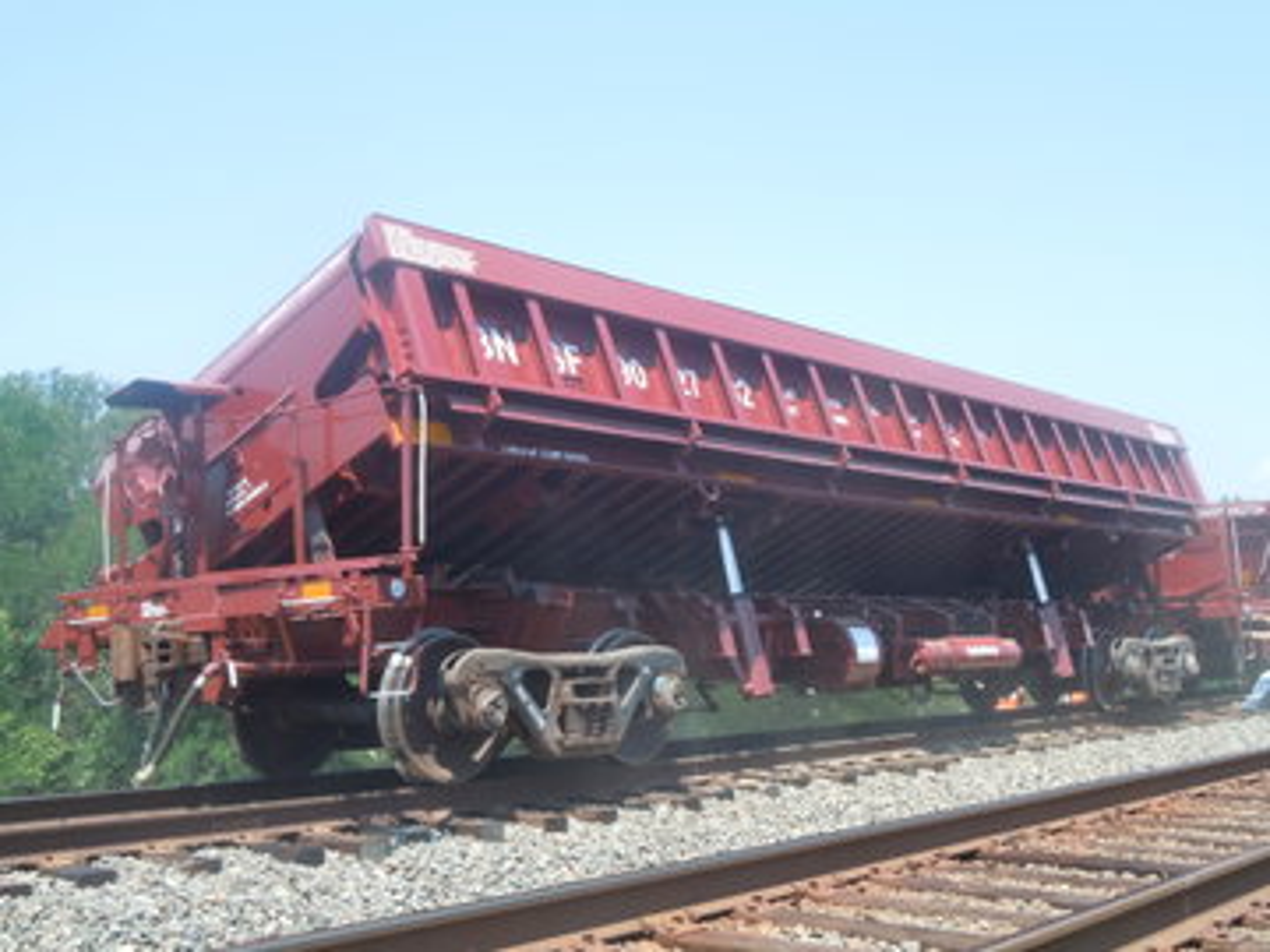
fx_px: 1651
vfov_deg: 32.2
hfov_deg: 42.1
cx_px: 635
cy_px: 476
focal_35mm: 45
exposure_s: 1/250
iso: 100
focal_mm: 8.1
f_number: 4.6
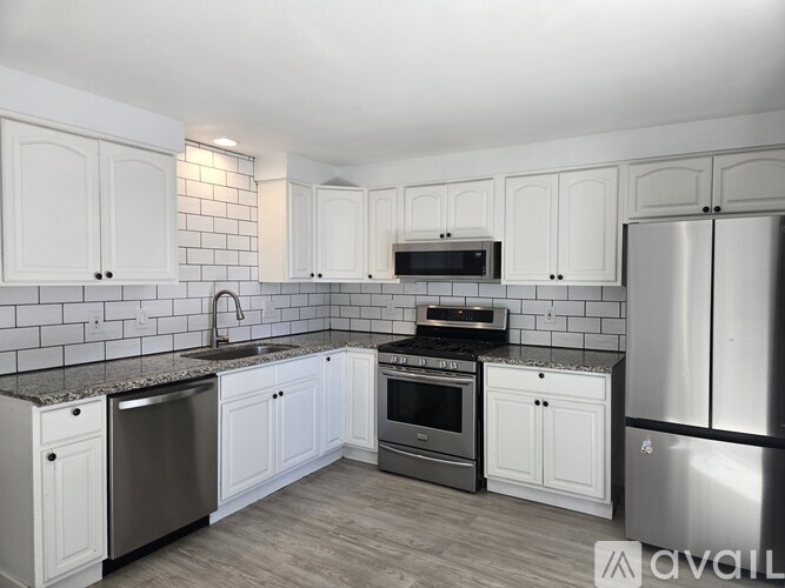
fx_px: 521
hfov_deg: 73.9
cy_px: 294
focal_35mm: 23
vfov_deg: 58.9
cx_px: 392
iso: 50
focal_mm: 5.4
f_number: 1.8
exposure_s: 1/120
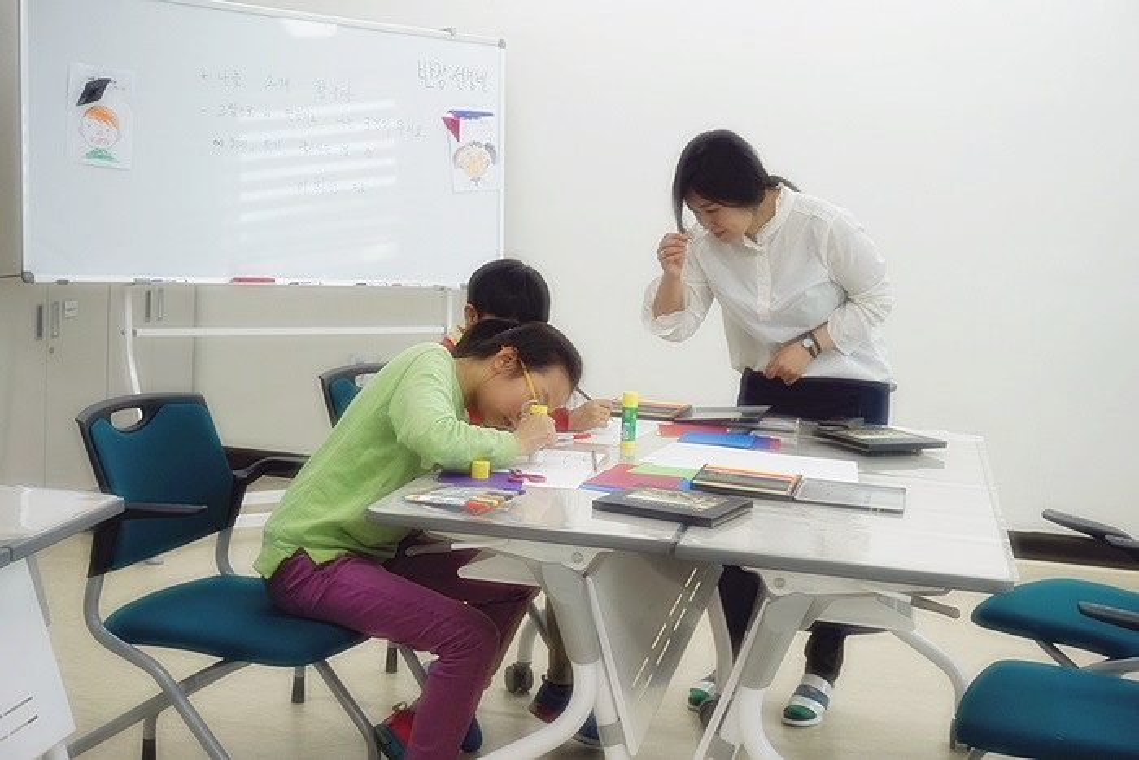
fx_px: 1614
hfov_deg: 38.9
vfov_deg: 26.5
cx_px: 570
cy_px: 380
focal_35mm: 51
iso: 320
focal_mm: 34
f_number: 5
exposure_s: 1/160
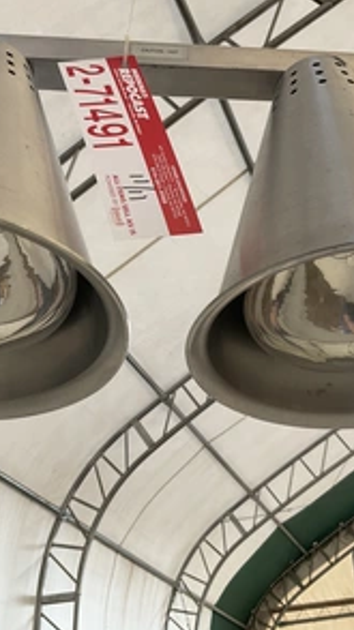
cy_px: 317
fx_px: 719
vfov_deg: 47.4
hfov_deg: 27.6
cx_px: 137
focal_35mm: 43
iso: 25
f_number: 1.8
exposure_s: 1/122
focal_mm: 3
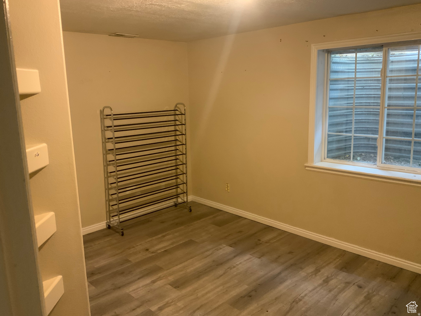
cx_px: 210
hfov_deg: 61.7
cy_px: 158
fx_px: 353
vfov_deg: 48.2
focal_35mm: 29
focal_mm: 3
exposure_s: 1/40
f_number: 1.8
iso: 250
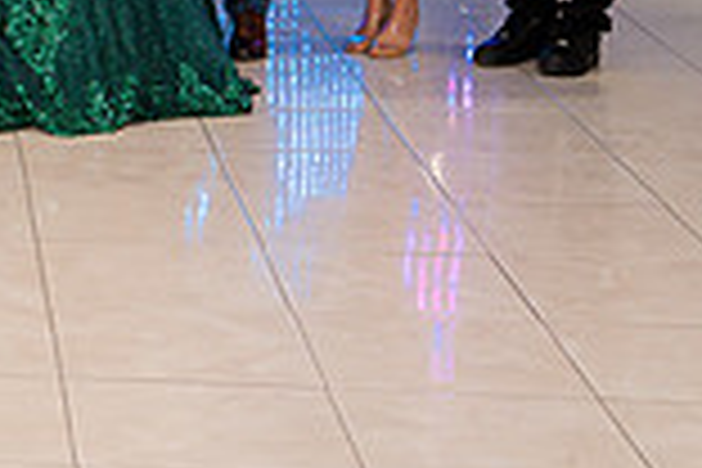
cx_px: -508
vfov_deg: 9.2
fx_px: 2827
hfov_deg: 13.0
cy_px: -236
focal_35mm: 145
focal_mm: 39
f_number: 2.8
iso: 800
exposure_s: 1/250
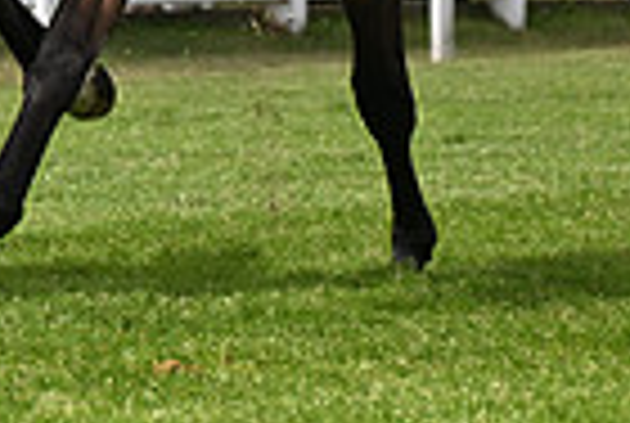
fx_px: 9435
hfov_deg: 3.8
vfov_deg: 2.6
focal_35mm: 538
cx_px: -243
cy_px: -421
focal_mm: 130
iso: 400
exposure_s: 1/1250
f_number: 6.3
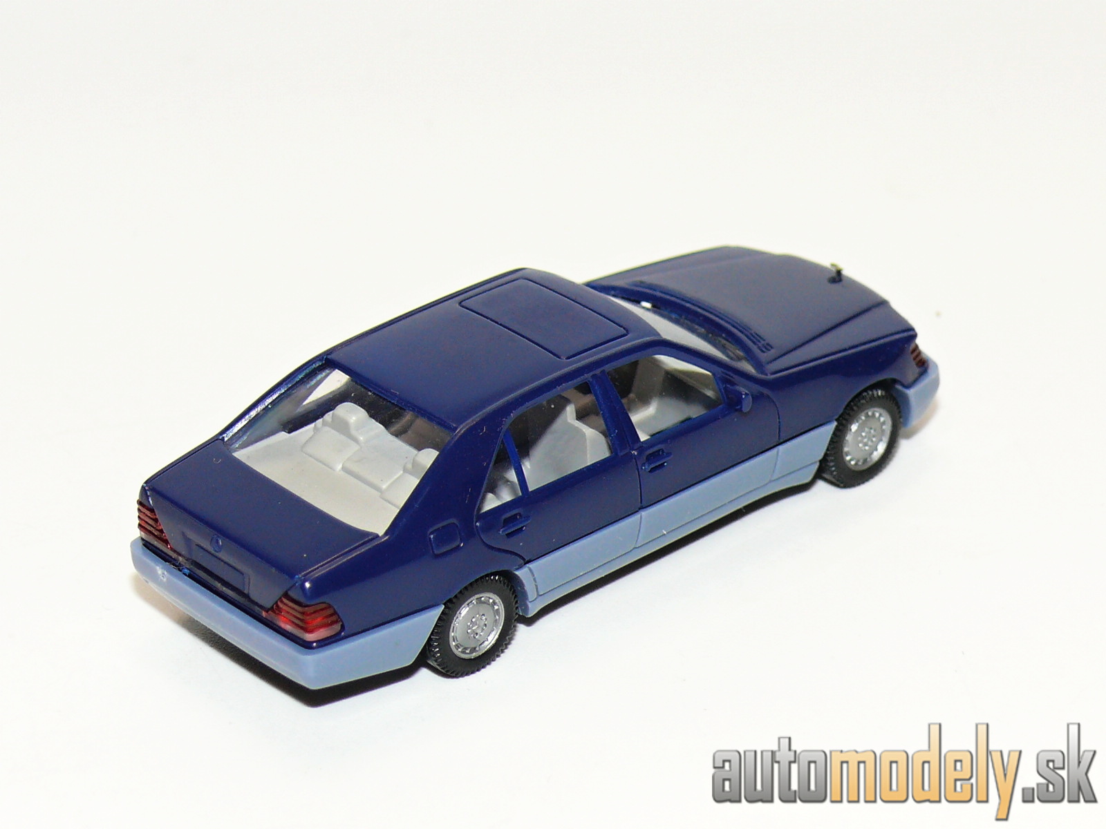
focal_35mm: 126
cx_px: 553
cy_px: 414
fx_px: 4026
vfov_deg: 11.8
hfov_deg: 15.6
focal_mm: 15
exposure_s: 1/30
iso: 100
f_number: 4
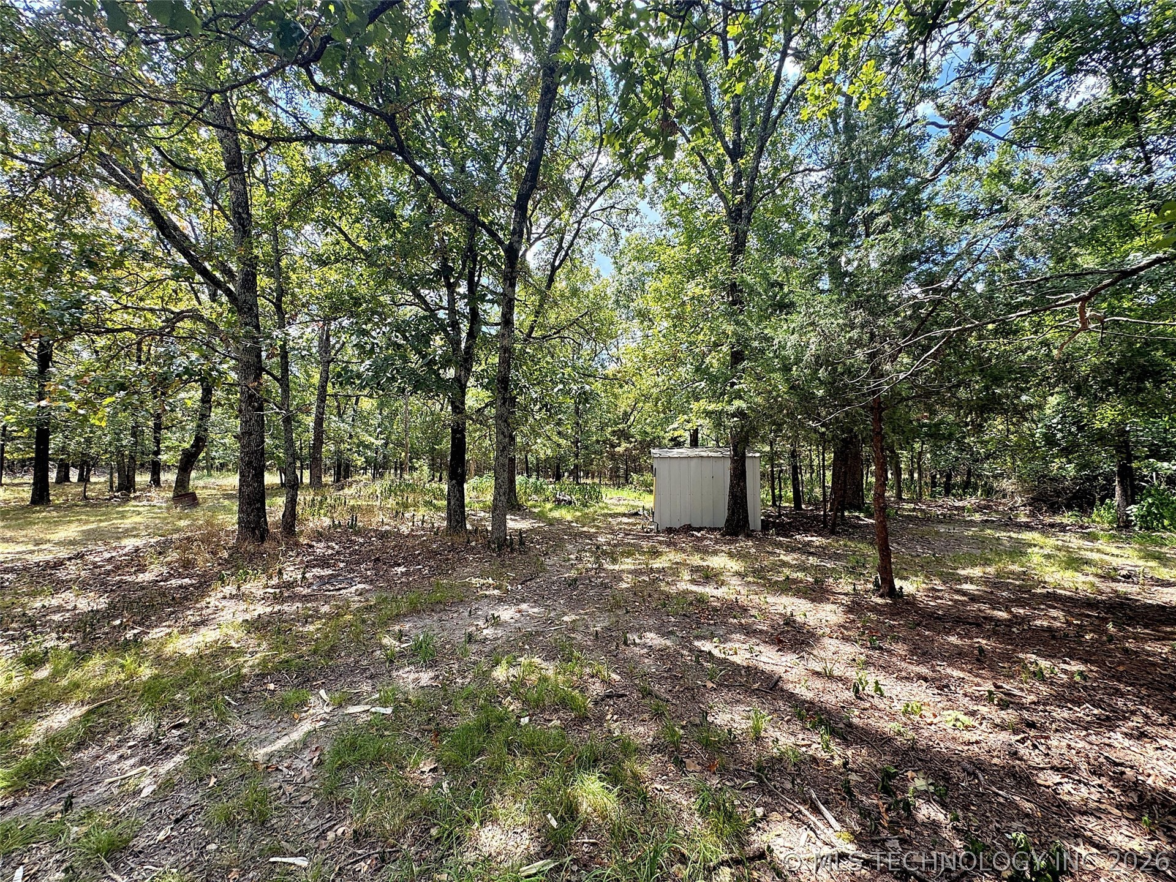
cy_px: 441
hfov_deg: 102.1
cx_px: 588
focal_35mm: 14
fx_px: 476
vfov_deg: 85.7
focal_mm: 2.2
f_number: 2.2
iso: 40
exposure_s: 1/241
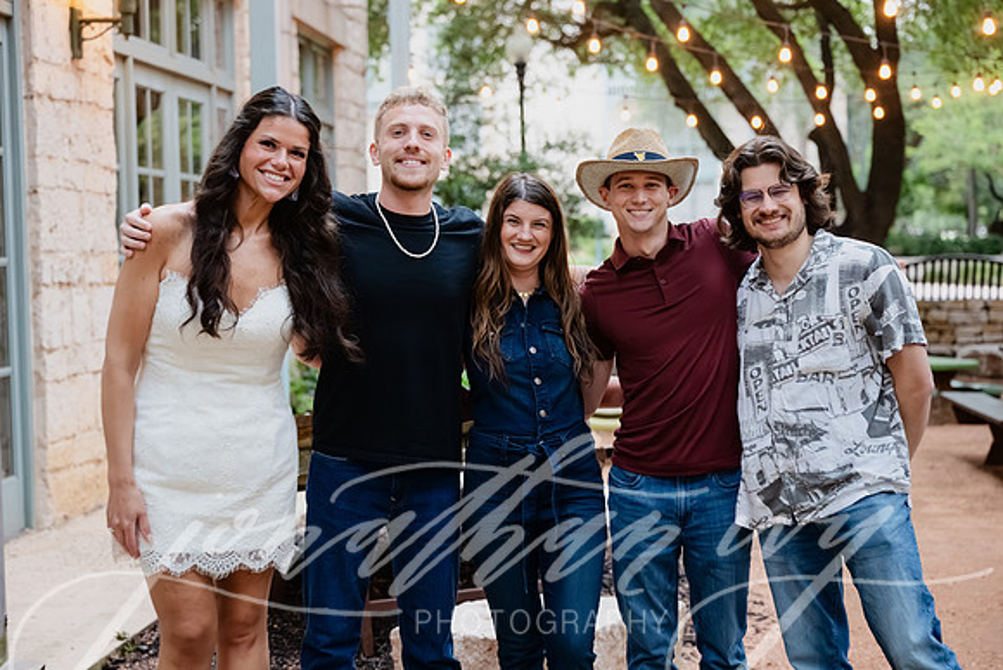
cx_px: 502
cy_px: 335
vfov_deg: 21.6
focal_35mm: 63
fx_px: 1756
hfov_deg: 31.9
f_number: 3.5
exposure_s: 1/160
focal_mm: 63
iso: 3200
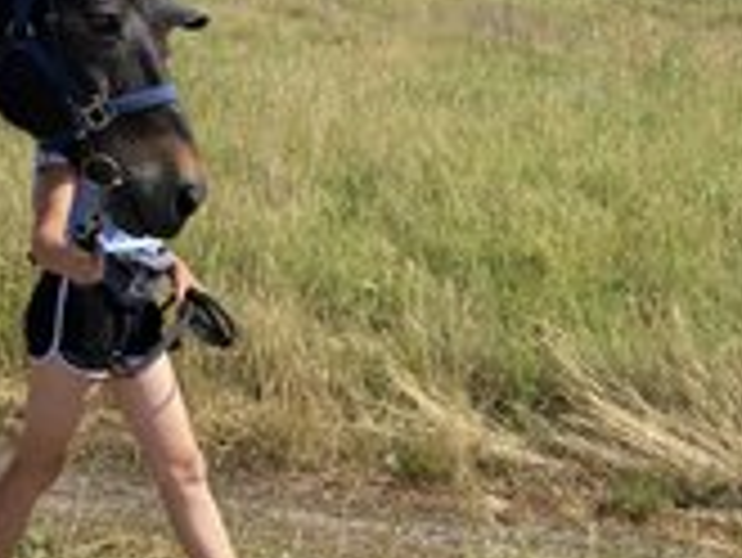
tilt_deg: -4.3
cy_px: 68
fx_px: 1351
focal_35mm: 63
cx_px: -148
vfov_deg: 22.8
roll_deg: -0.8
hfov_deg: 27.1
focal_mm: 4.25
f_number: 1.8
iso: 32
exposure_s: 1/2625
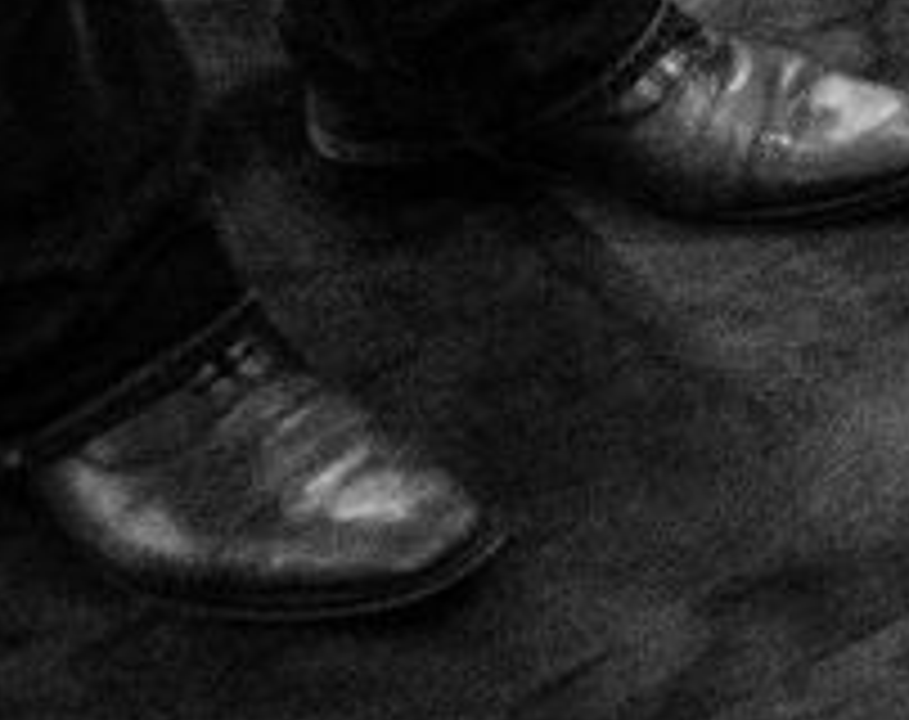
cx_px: 2294
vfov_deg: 8.3
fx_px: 4502
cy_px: -1108
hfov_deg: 9.9
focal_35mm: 168
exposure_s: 1/100
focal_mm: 24
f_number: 2.8
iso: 1600
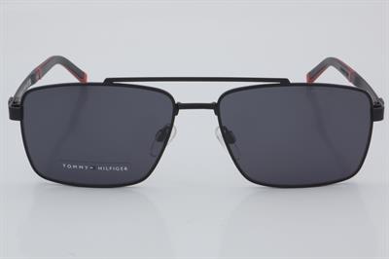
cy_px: 130
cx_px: 194
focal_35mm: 82
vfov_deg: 16.5
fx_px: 891
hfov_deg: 24.6
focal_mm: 55
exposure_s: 1/4
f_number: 32
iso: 100
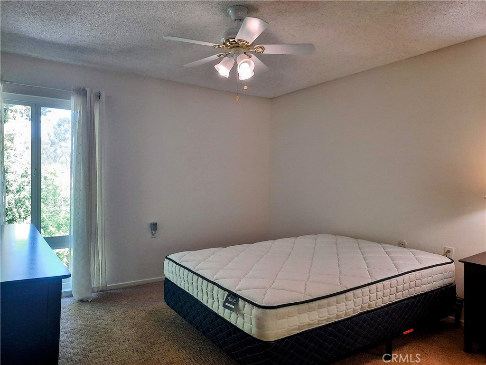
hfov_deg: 69.4
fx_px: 351
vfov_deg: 54.9
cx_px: 243
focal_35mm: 25
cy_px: 182
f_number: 2
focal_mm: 4.6
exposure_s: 1/60
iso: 200
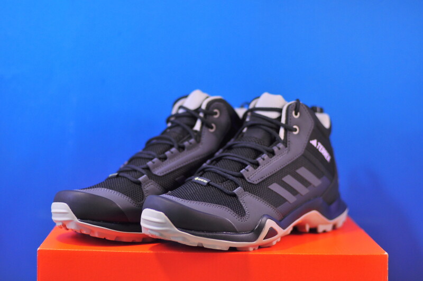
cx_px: 212
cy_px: 140
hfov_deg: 27.0
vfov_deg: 18.1
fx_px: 880
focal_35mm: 75
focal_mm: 50
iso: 250
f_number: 2
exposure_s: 1/320
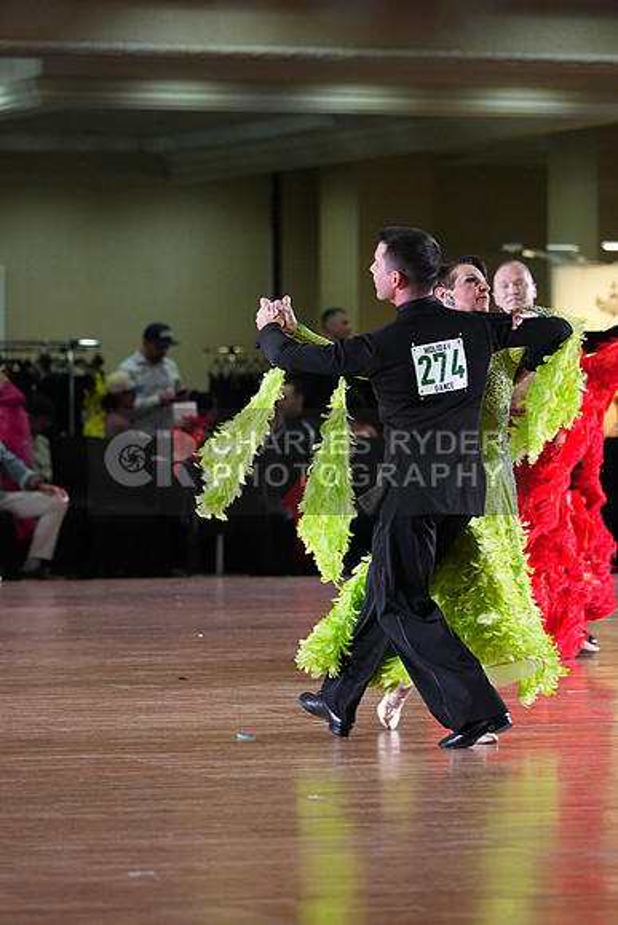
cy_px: 462
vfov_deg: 10.5
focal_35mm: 195
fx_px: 5018
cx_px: 309
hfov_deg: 7.0
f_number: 5
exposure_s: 1/400
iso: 6400
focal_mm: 195
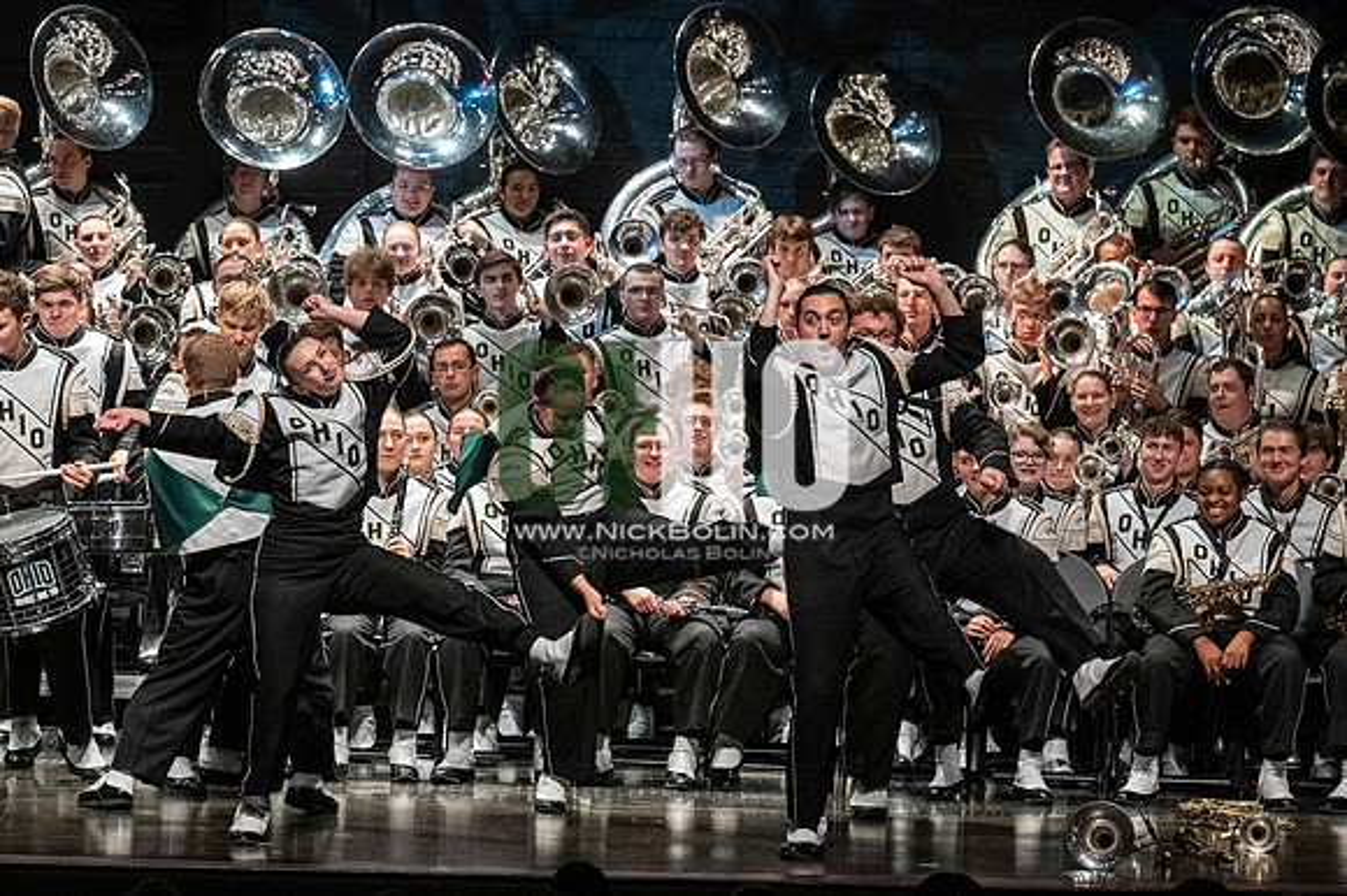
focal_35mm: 210
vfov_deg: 6.5
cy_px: 448
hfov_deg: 9.8
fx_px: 7853
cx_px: 674
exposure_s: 1/500
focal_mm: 140
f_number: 4
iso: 4000
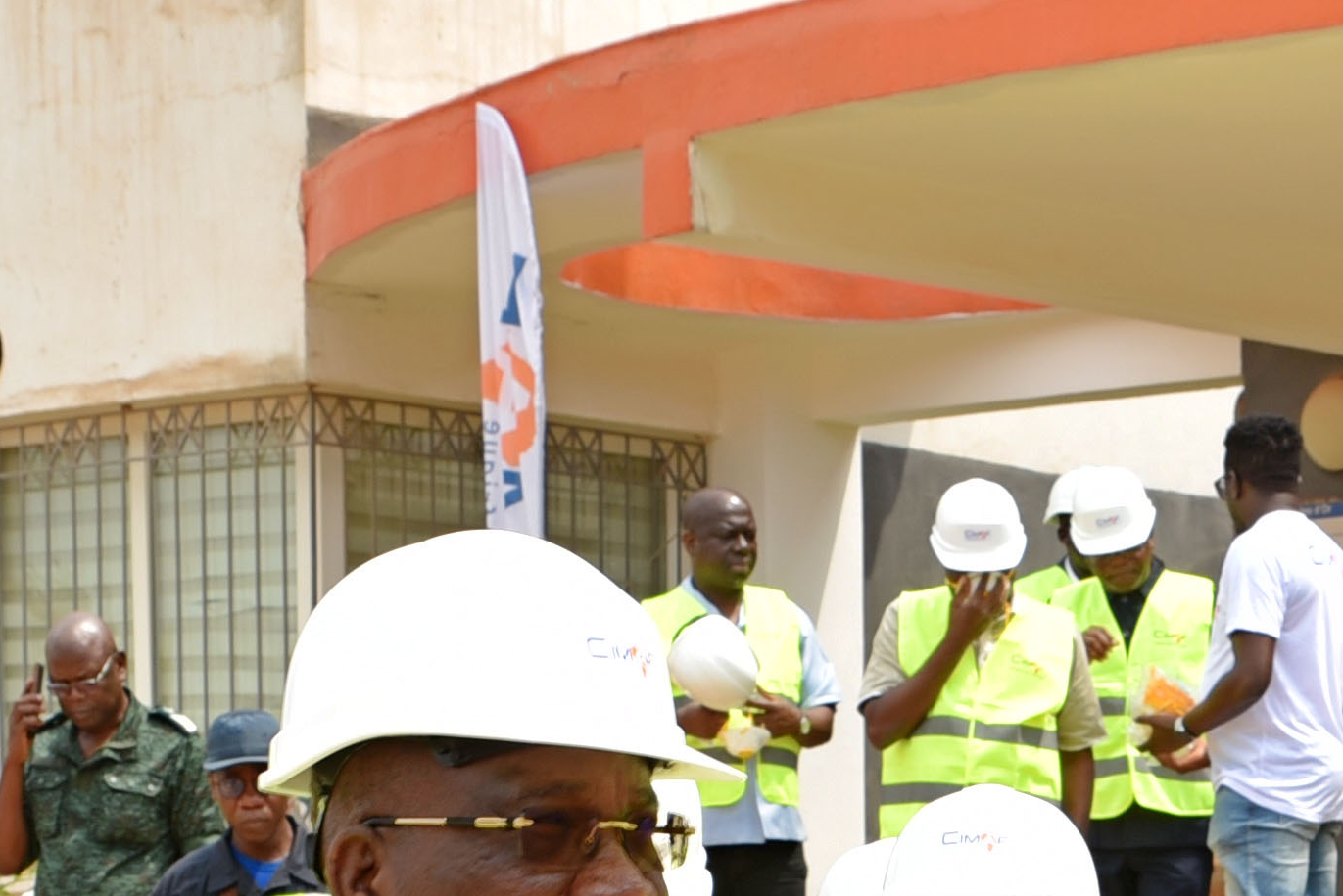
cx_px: 1188
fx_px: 5896
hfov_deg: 12.9
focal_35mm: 158
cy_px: 1889
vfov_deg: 8.2
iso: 125
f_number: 8
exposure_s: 1/125
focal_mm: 36
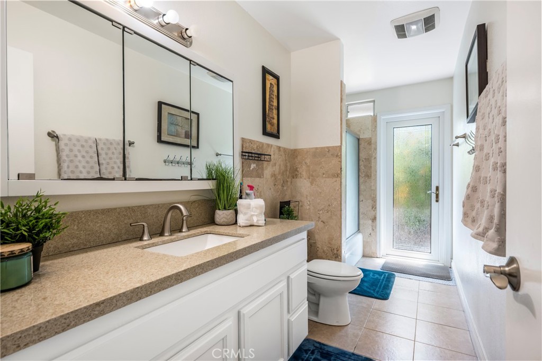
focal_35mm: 18
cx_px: 271
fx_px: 263
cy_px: 180
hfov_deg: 91.7
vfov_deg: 68.8
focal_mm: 17.5
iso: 400
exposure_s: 1/25
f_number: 7.1
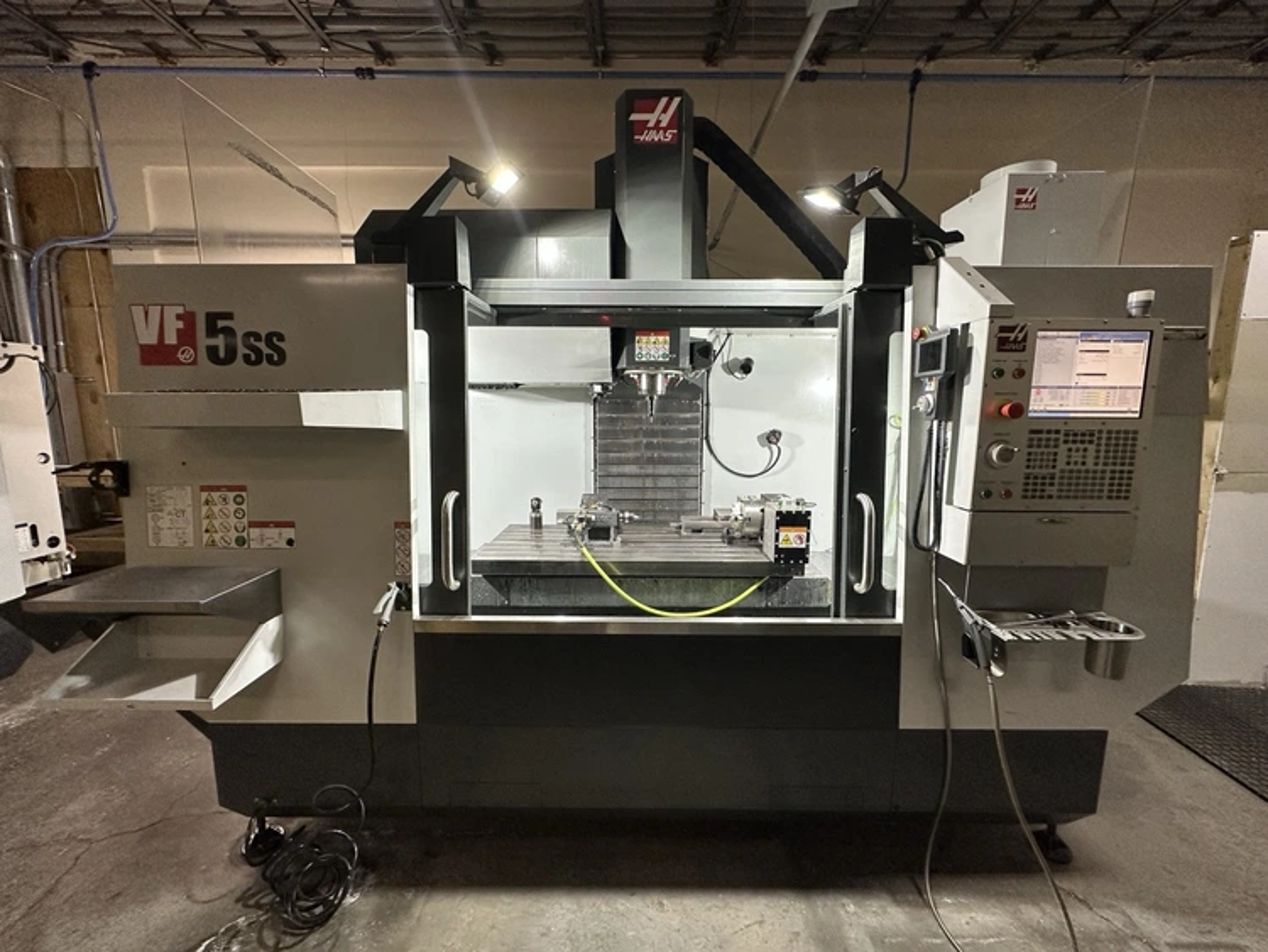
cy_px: 476
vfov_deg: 85.7
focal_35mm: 14
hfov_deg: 102.0
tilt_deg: -8.4
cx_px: 634
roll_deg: -0.3
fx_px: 513
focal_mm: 2.22
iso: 200
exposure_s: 1/120
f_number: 2.2
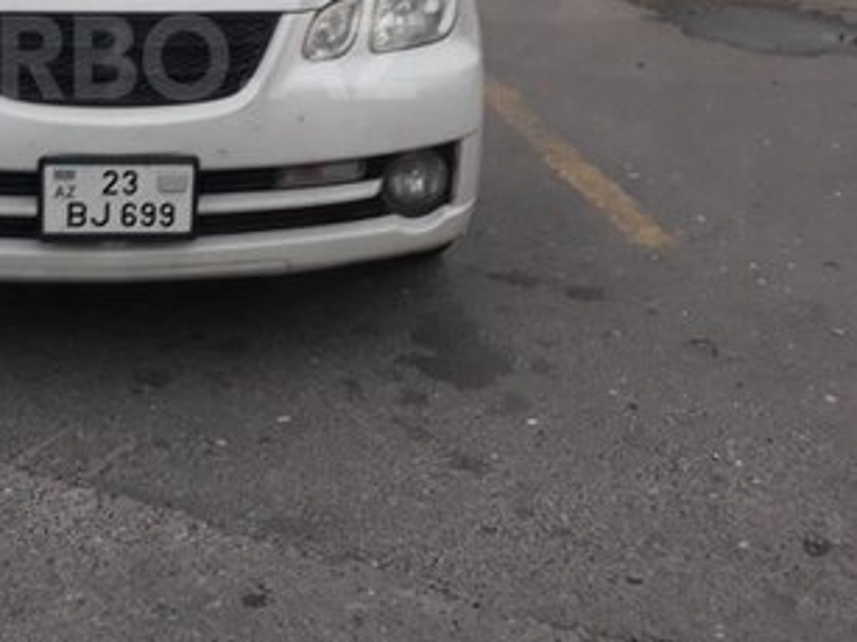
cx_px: 131
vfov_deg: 24.5
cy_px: 57
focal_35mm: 58
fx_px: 1435
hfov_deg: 32.0
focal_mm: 3.6
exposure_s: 1/33
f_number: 1.9
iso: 125
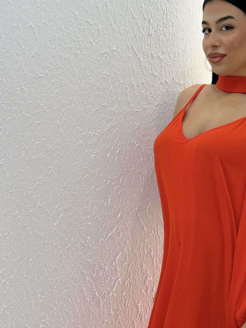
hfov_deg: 27.5
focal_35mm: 52
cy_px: 225
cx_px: 191
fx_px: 493
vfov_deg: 36.4
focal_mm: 6.76
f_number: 1.78
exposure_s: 1/111
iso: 64
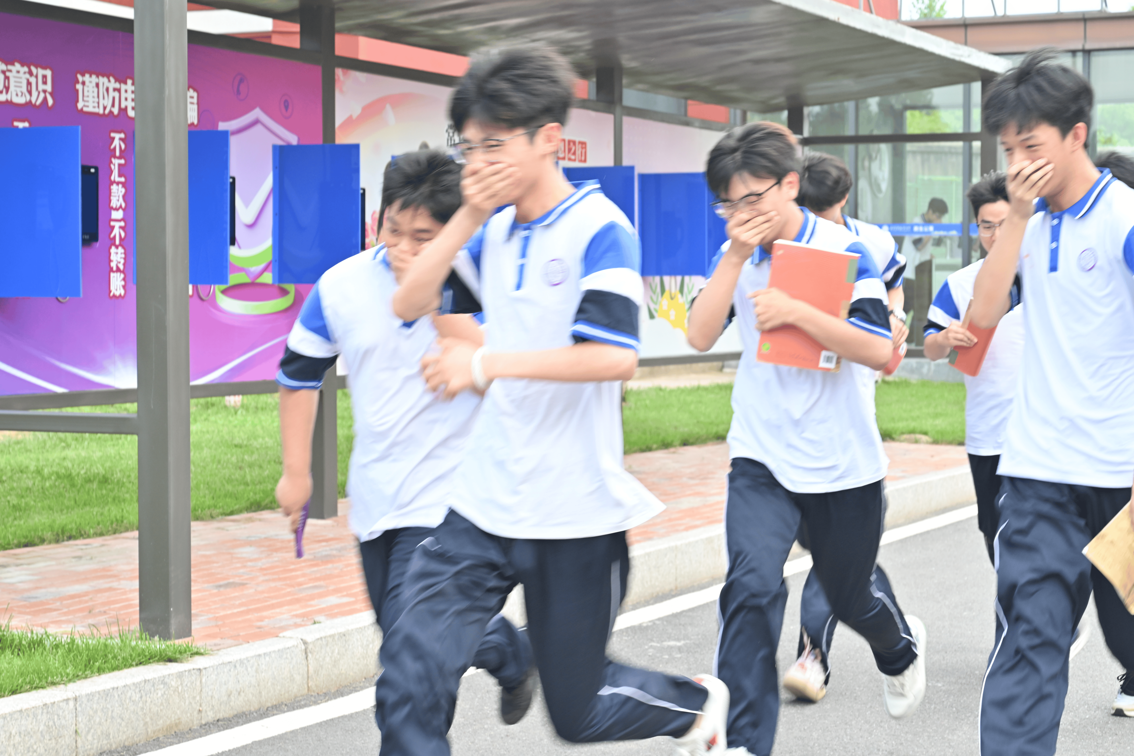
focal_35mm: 66
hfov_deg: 30.5
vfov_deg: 20.6
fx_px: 2079
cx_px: 567
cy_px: 378
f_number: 7.1
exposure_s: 1/160
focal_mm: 66
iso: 500
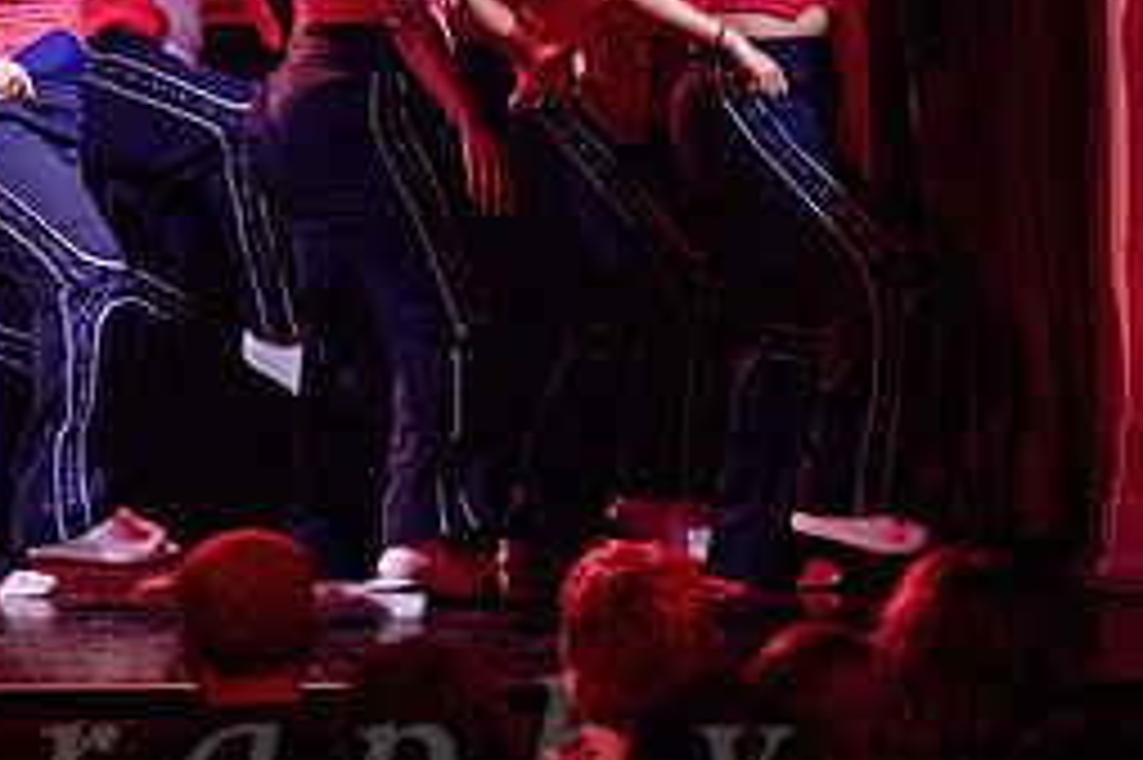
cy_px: 9
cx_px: -25
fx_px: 8313
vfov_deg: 5.2
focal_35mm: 262
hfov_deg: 7.8
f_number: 2.8
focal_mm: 98
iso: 1600
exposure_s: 1/200
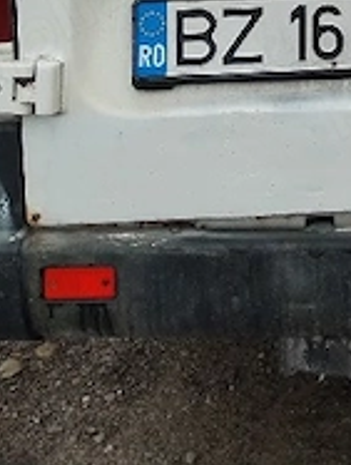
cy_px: -328
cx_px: 575
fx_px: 1496
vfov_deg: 15.6
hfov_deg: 12.5
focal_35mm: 111
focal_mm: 4.75
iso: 100
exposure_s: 1/192
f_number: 1.8
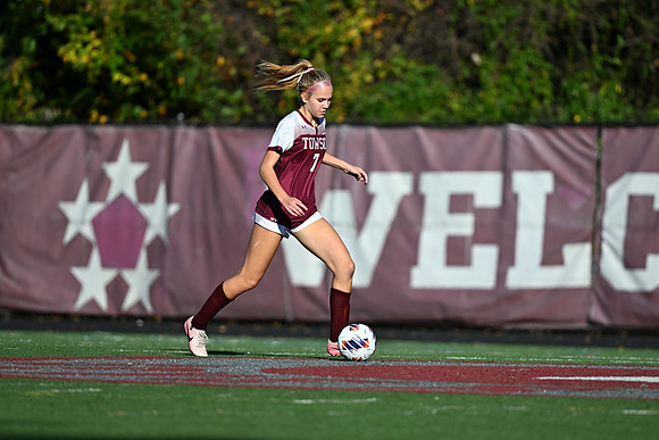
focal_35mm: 500
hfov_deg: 4.1
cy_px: 220
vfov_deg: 2.8
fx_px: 9154
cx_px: 330
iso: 320
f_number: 5.6
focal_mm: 500
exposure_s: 1/2000
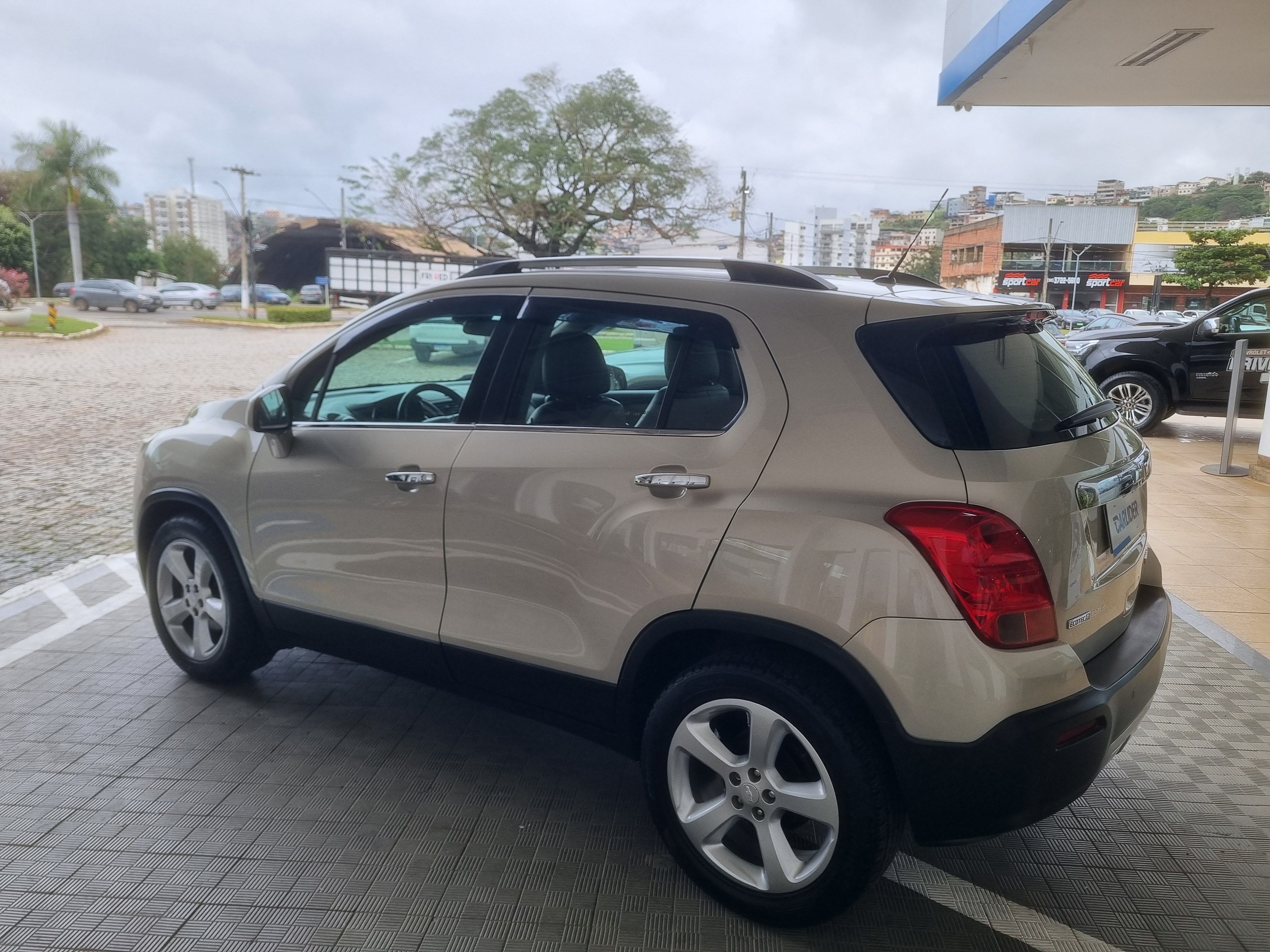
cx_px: 635
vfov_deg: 53.1
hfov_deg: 67.3
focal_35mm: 26
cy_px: 476
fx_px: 954
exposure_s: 1/796
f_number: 1.8
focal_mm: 5.4
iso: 50
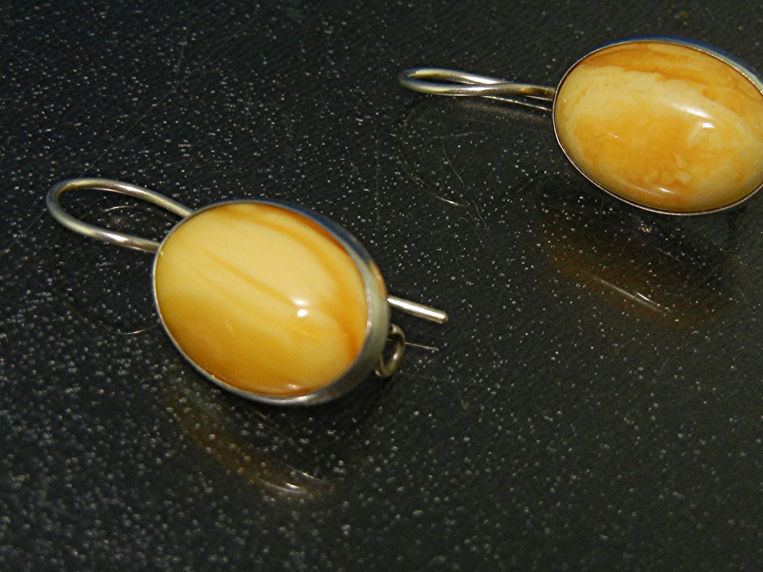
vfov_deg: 19.1
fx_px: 1697
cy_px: 211
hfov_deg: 25.3
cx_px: 434
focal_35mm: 77
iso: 507
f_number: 8
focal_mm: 10.6
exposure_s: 1/30
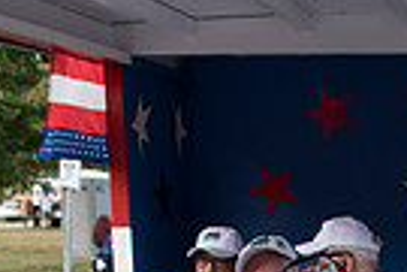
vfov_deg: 11.8
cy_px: 558
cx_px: 449
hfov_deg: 19.0
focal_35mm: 103
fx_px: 1164
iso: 250
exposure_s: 1/320
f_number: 4.5
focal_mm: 24
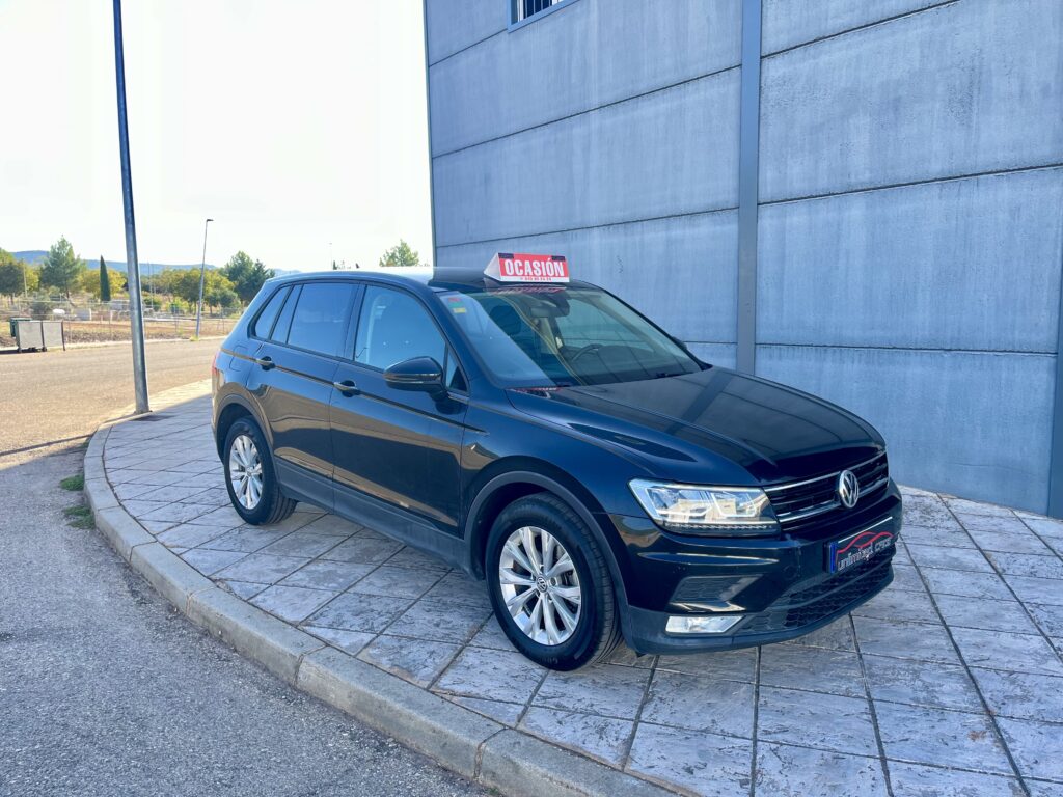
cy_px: 398
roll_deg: +2.0
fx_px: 798
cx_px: 532
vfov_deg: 53.1
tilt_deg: -7.2
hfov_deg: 67.3
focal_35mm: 26
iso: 50
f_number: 1.6
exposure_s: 1/266
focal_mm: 5.1
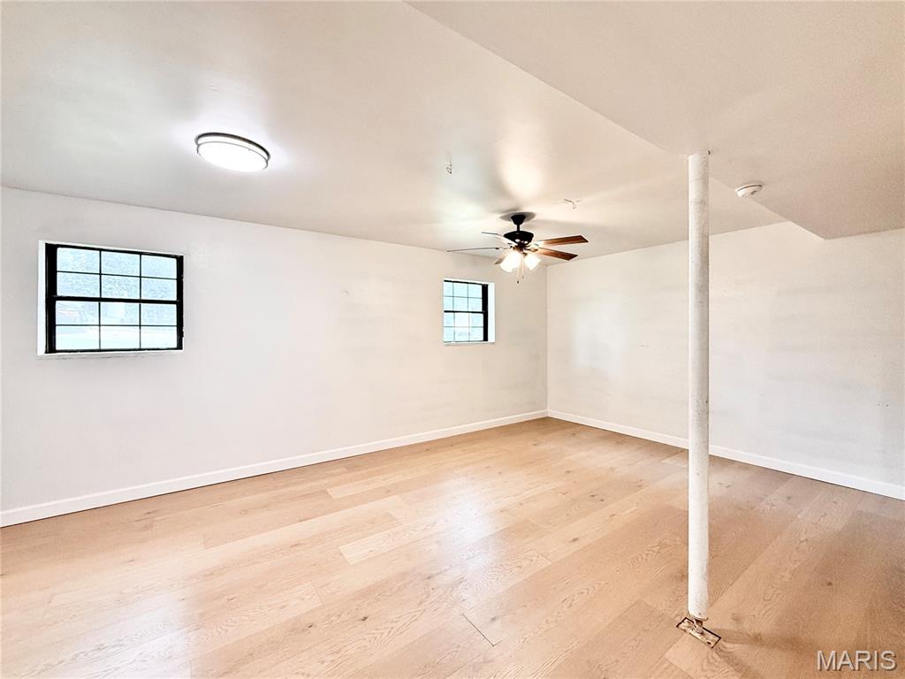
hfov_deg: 102.1
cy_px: 340
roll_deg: +1.0
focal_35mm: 14
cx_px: 452
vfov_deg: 85.7
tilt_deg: -0.2
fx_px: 366
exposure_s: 1/120
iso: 250
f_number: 2.2
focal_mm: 2.22
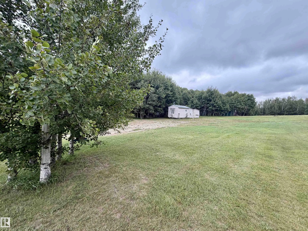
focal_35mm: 14
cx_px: 154
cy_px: 116
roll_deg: -1.3
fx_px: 125
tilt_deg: -3.3
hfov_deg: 102.1
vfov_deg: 85.7
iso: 40
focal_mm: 2.22
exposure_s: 1/180
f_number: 2.2
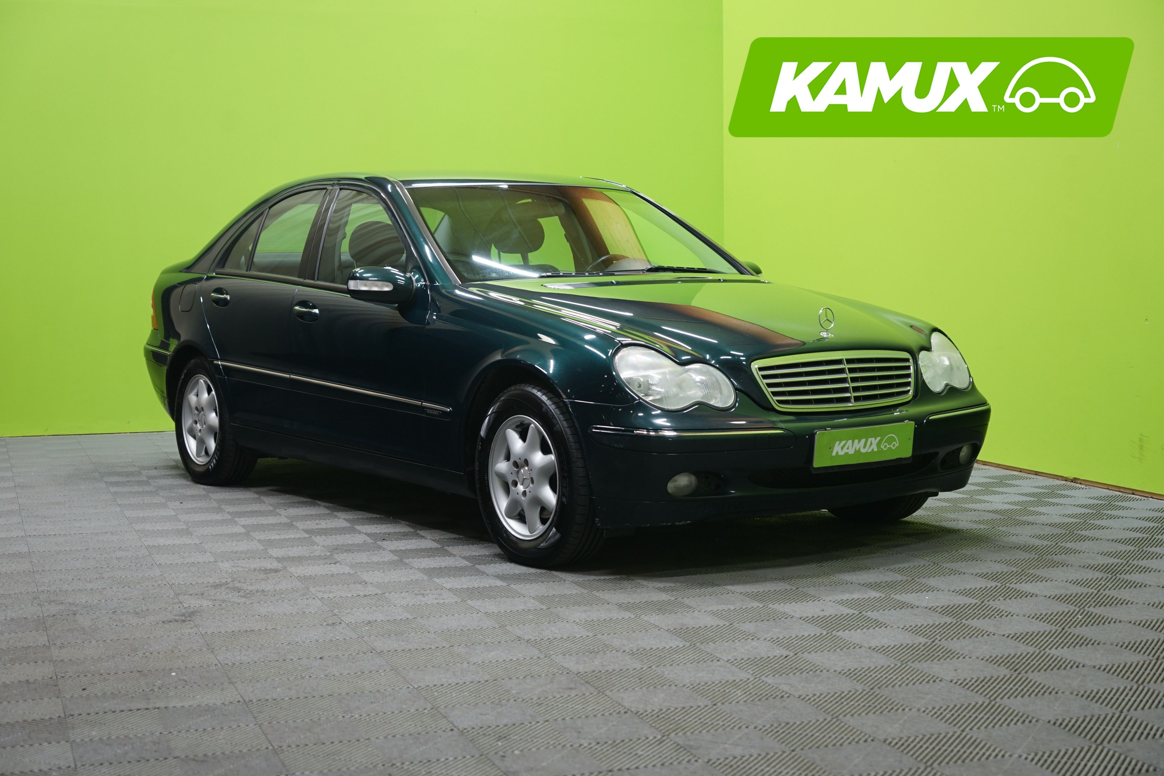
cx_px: 582
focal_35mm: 52
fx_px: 1681
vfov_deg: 26.0
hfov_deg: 38.2
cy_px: 388
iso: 640
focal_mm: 52
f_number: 4.5
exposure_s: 1/25
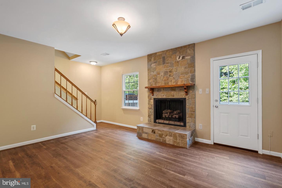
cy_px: 94
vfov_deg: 73.7
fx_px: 125
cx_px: 141
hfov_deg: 96.7
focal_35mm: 16
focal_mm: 16
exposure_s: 4
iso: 200
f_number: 8
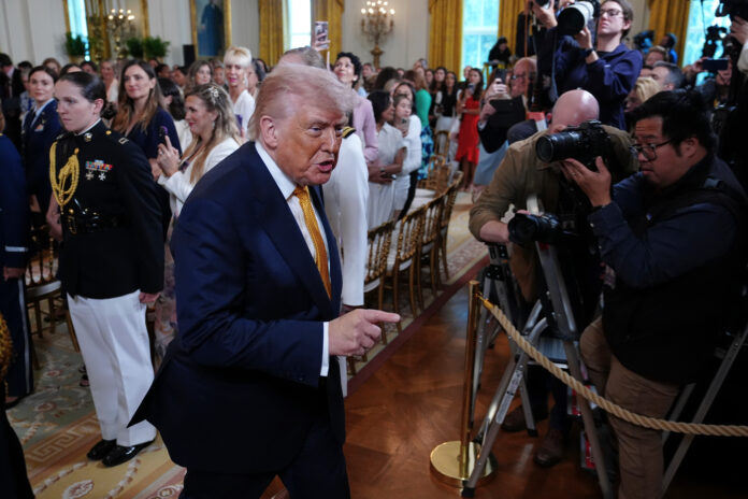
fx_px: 644
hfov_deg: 60.3
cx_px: 374
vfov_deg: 42.3
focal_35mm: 31
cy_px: 250
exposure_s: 1/400
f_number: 3.5
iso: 3200
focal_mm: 31
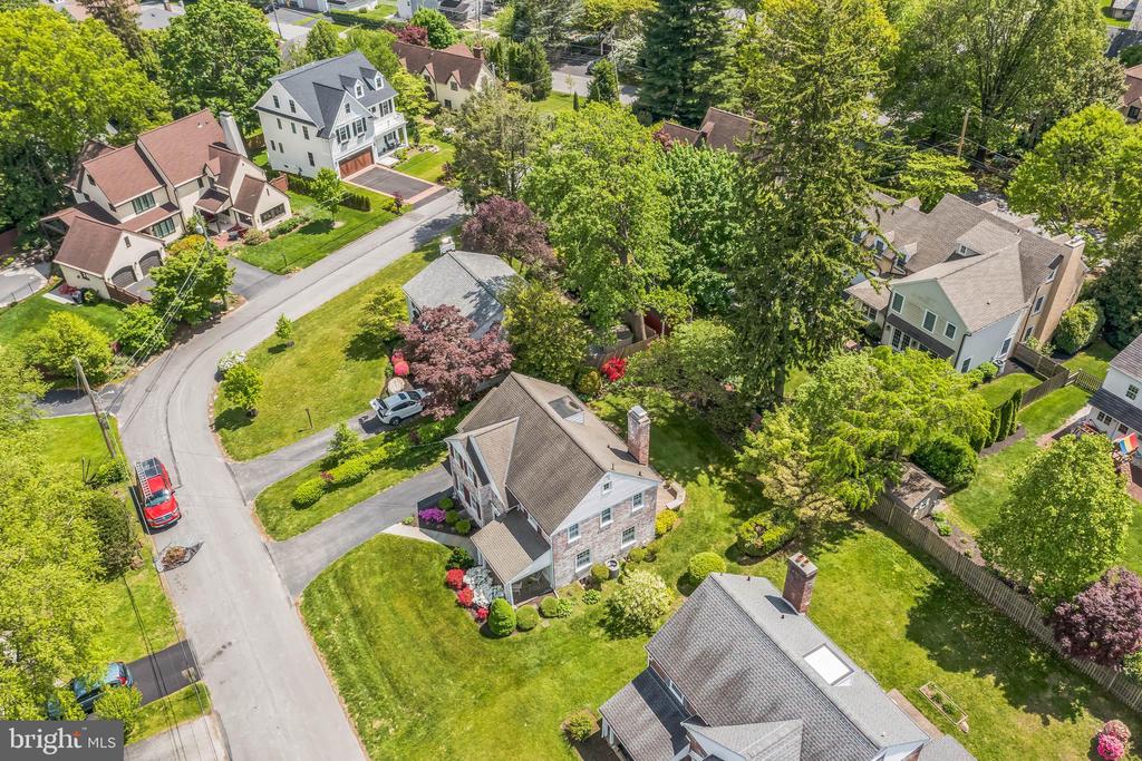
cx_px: 571
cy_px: 380
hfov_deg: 65.5
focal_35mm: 28
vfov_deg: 46.4
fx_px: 888
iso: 100
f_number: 5
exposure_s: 1/240
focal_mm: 10.3
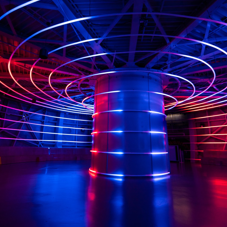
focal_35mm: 22
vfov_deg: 69.2
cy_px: 95
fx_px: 163
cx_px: 114
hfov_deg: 69.6
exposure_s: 1/160
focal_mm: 14
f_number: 2.8
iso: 640
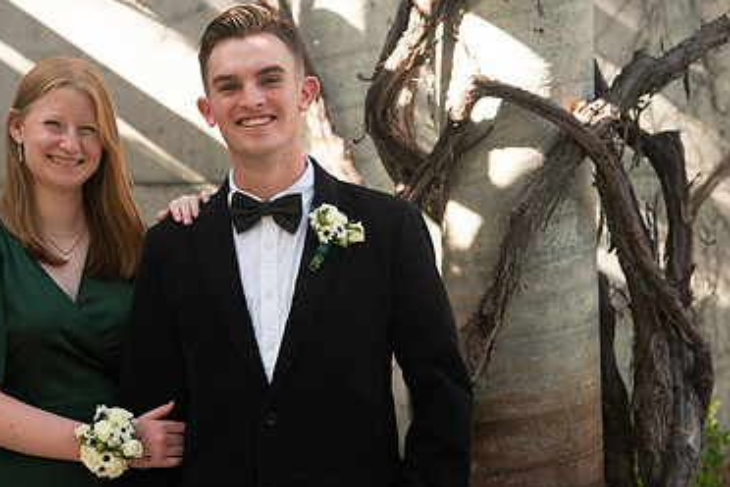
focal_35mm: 128
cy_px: 156
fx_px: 2595
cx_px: 234
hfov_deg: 16.0
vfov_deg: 10.7
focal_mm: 82
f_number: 5
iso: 400
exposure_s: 1/200
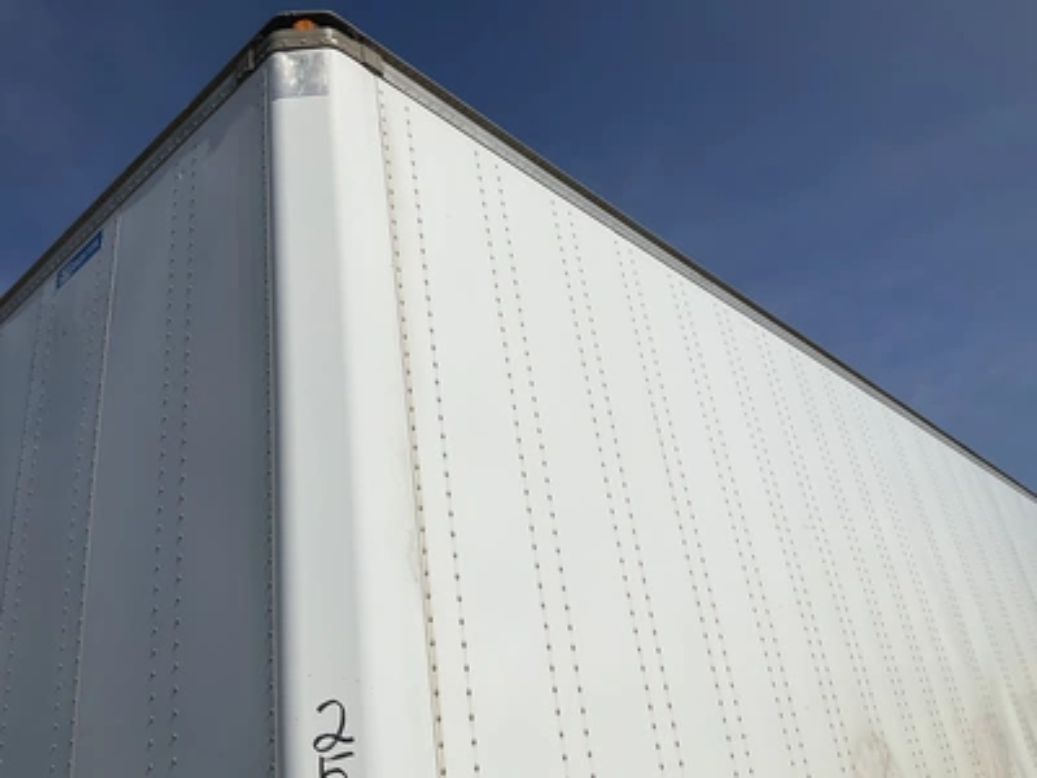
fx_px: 869
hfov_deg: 61.7
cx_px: 518
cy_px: 389
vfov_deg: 48.2
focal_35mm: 29
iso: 25
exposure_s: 1/8621
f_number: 1.8
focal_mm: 3
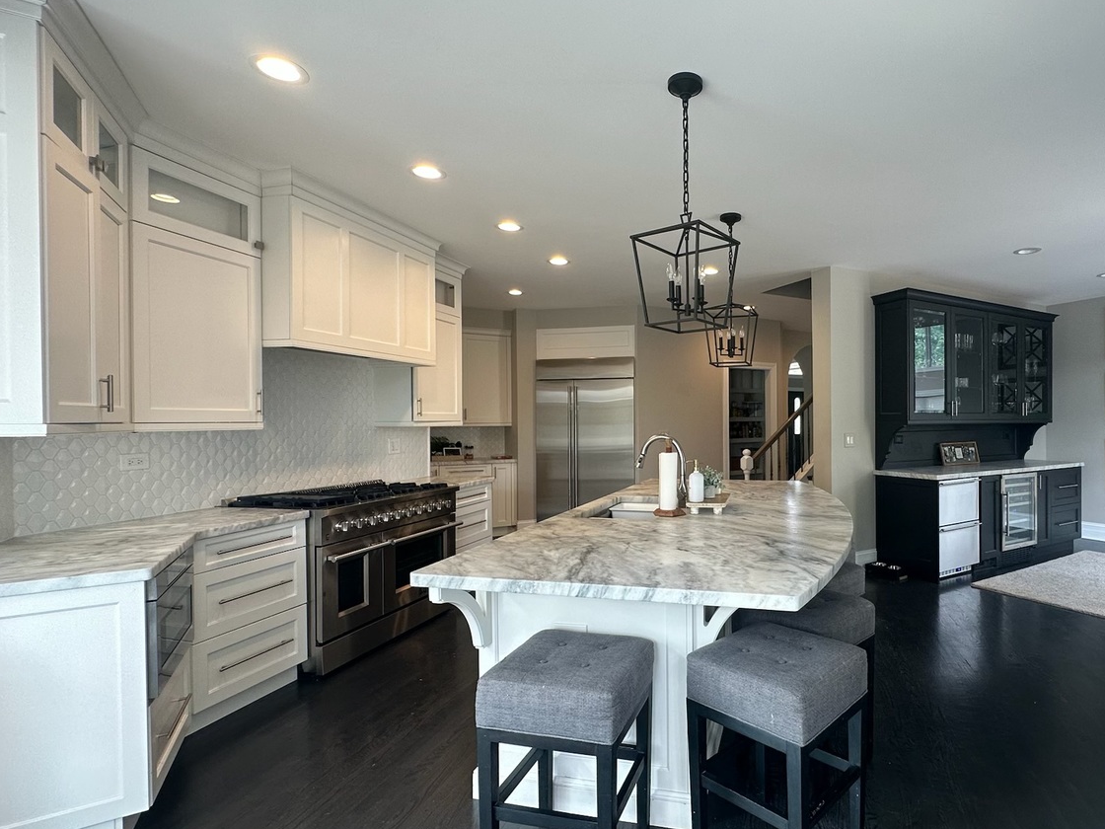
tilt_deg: -0.7
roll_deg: +0.3
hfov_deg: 86.3
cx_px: 678
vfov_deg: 71.6
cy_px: 427
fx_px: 575
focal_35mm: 18
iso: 100
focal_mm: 2.22
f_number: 2.2
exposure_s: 1/120
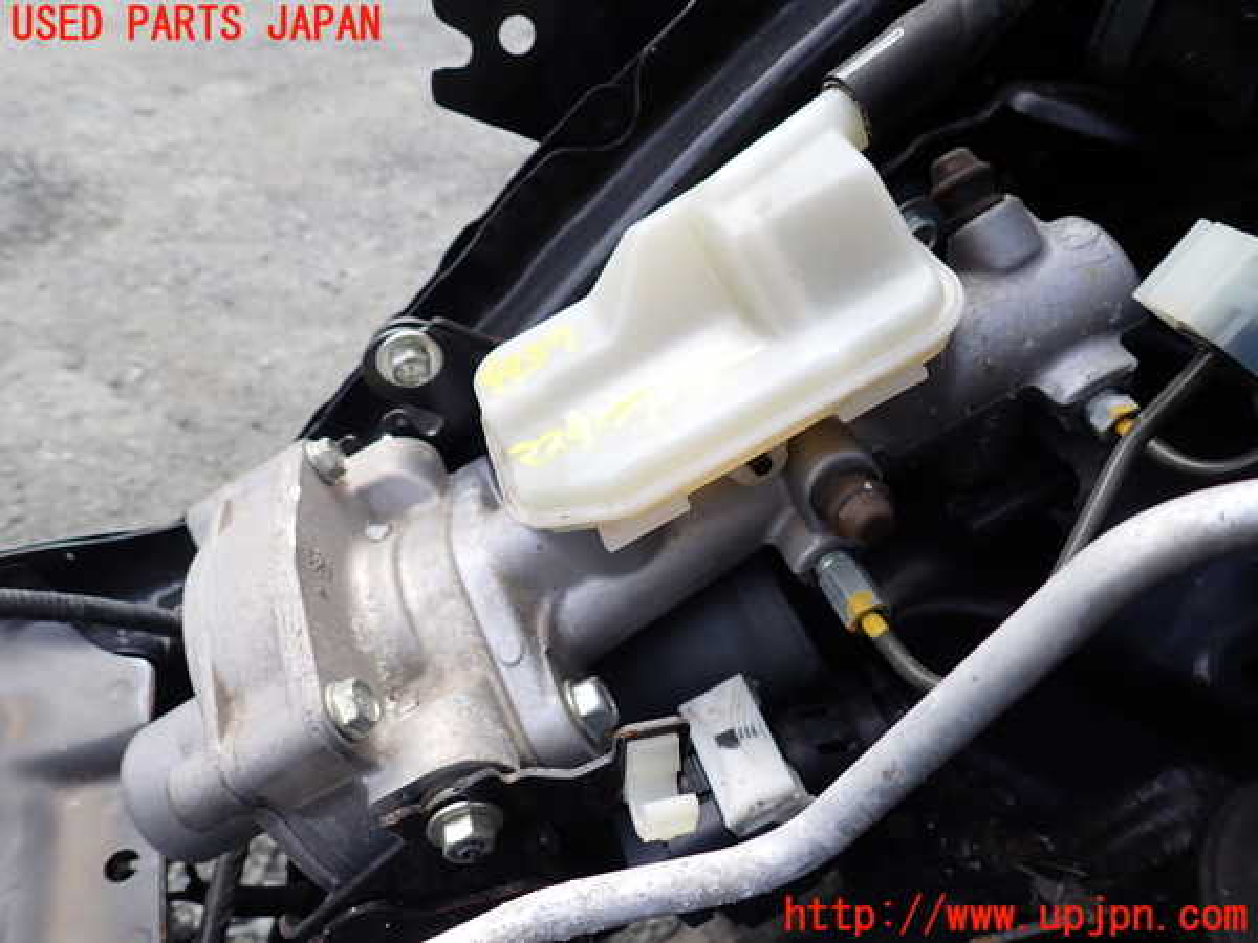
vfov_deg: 54.9
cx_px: 629
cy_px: 472
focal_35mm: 25
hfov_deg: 69.4
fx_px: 909
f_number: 2.8
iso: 100
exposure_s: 1/200
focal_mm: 4.5
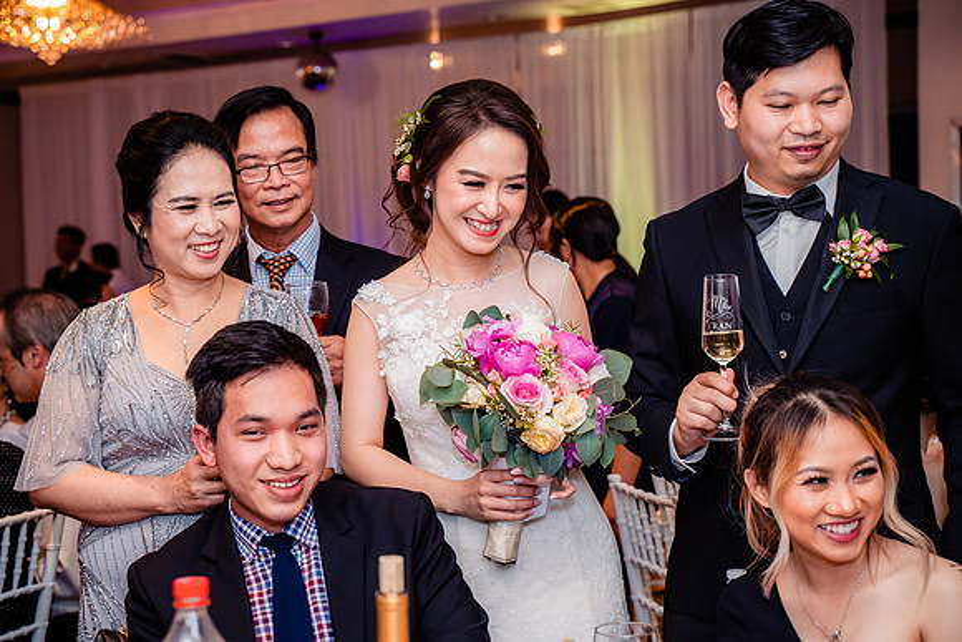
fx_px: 1630
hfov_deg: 32.9
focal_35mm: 61
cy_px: 321
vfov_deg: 22.3
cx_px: 481
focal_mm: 61
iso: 1600
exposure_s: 1/160
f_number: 4.5
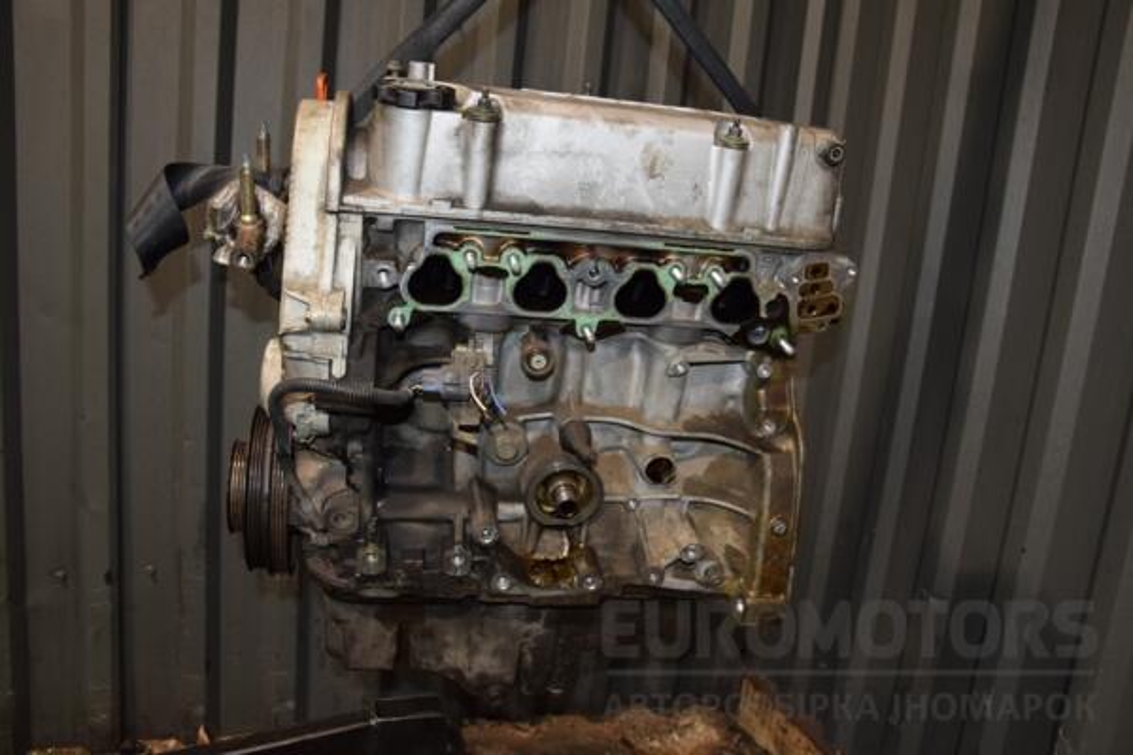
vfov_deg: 47.9
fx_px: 850
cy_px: 378
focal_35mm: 27
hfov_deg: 67.4
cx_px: 566
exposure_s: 1/60
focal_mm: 18
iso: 800
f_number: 5
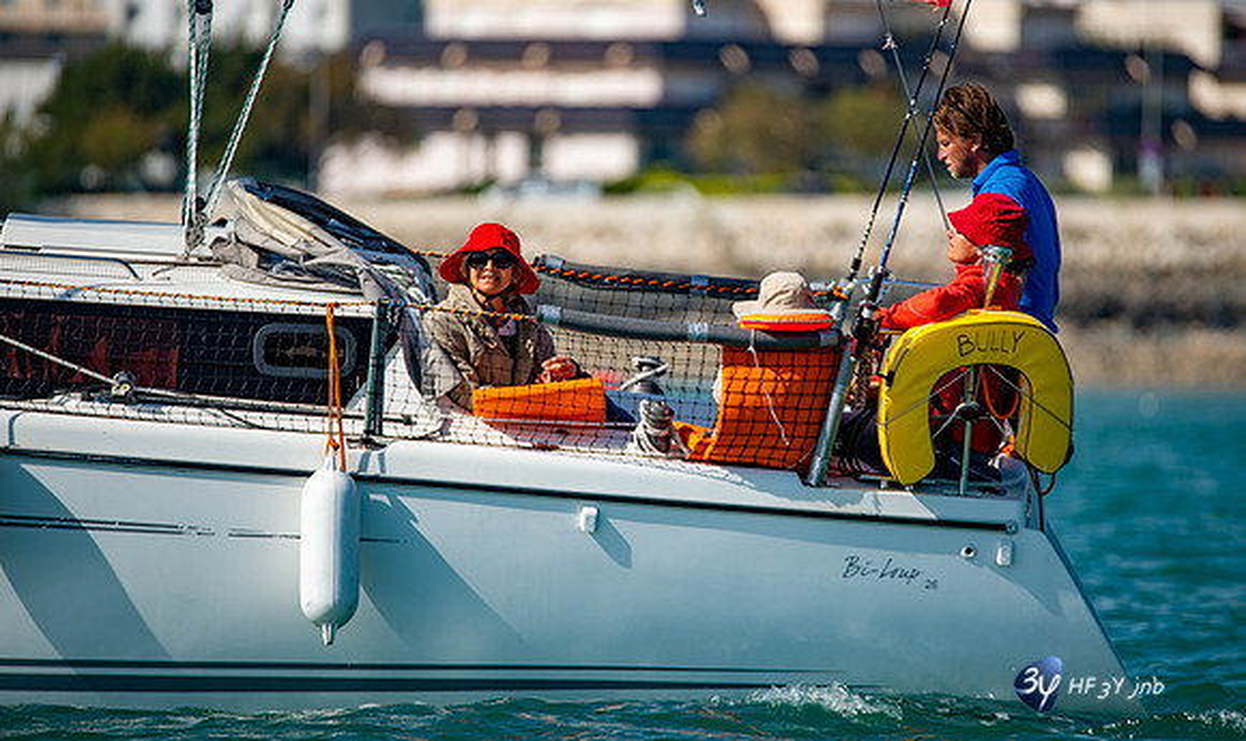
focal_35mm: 680
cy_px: 285
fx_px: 22790
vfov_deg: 1.9
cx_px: 684
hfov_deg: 3.1
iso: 180
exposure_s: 1/640
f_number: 6.3
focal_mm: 600
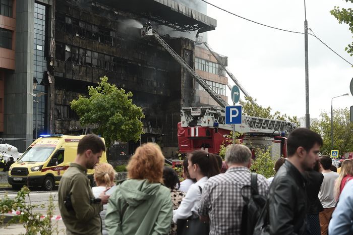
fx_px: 686
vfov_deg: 19.4
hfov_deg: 28.9
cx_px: 176
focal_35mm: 70
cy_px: 118
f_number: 6.3
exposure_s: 1/250
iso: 400
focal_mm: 70
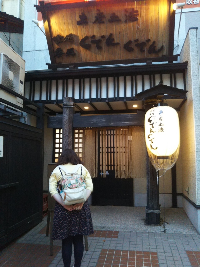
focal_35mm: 30
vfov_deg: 60.0
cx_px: 100
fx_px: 231
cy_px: 134
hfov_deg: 46.8
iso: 200
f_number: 2.2
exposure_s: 1/40
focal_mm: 4
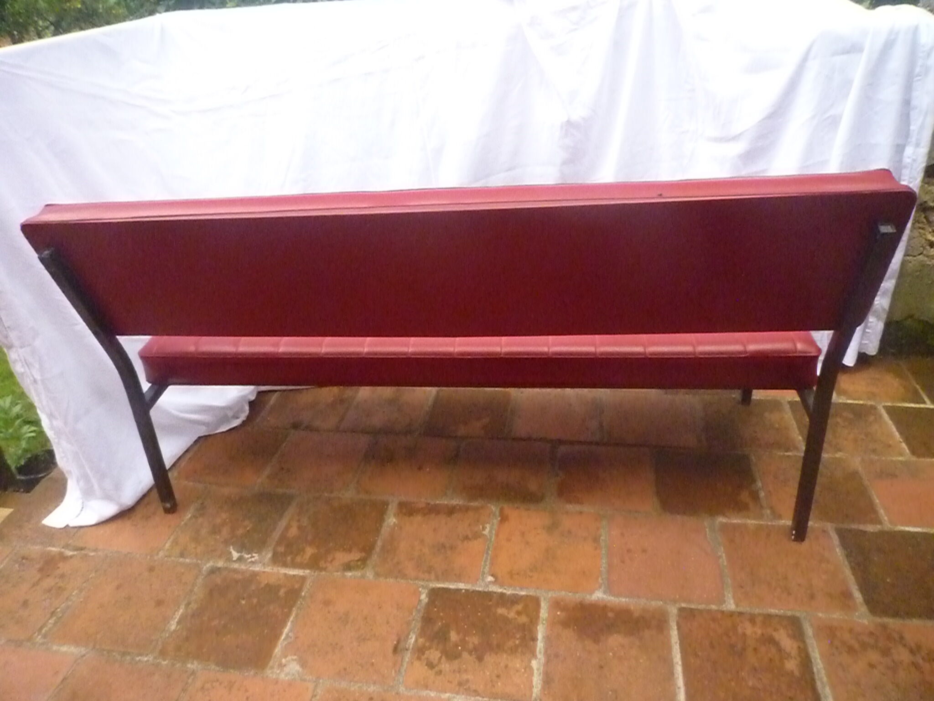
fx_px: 675
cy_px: 350
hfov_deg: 69.4
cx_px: 467
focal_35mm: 25
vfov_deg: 54.9
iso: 1600
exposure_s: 1/800
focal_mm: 4.4
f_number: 4.5
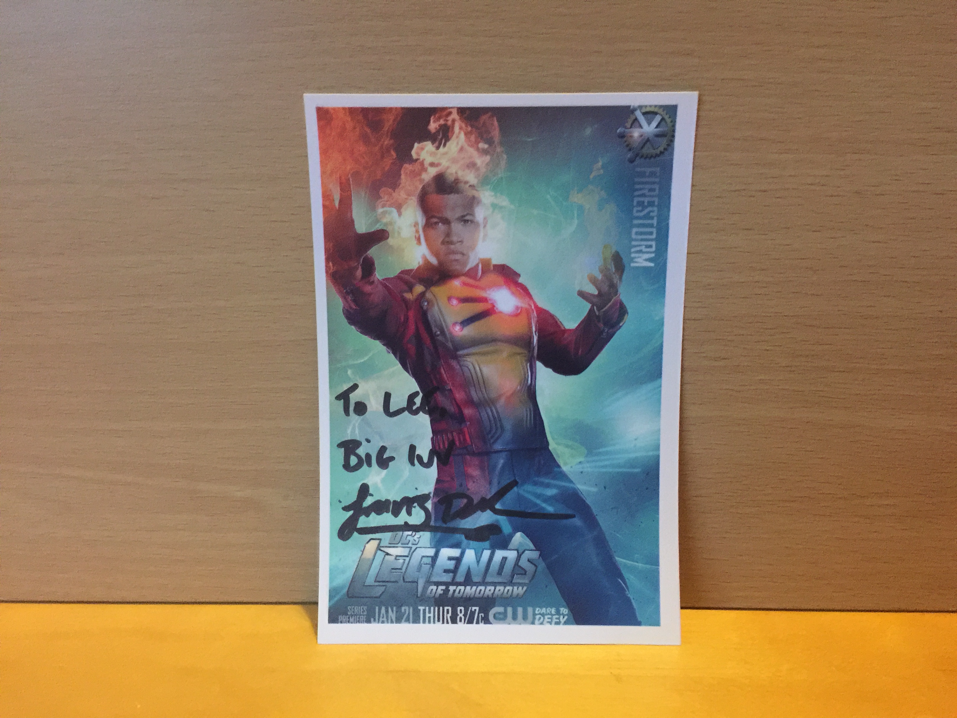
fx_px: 802
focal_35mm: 29
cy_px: 359
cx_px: 478
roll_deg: -1.1
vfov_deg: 48.2
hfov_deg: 61.7
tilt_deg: -13.6
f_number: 2.2
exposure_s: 1/8
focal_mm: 4.15
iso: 200
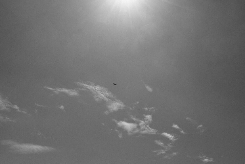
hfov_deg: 54.4
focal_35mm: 35
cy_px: 82
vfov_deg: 37.9
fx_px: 238
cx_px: 122
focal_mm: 23.4
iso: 125
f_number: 9
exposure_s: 1/550
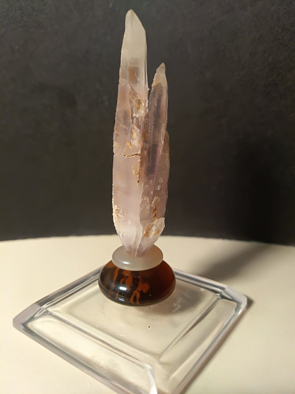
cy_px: 197
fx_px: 295
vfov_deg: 67.3
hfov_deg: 53.1
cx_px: 148
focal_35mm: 26
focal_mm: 3.54
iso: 104
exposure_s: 1/50
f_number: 2
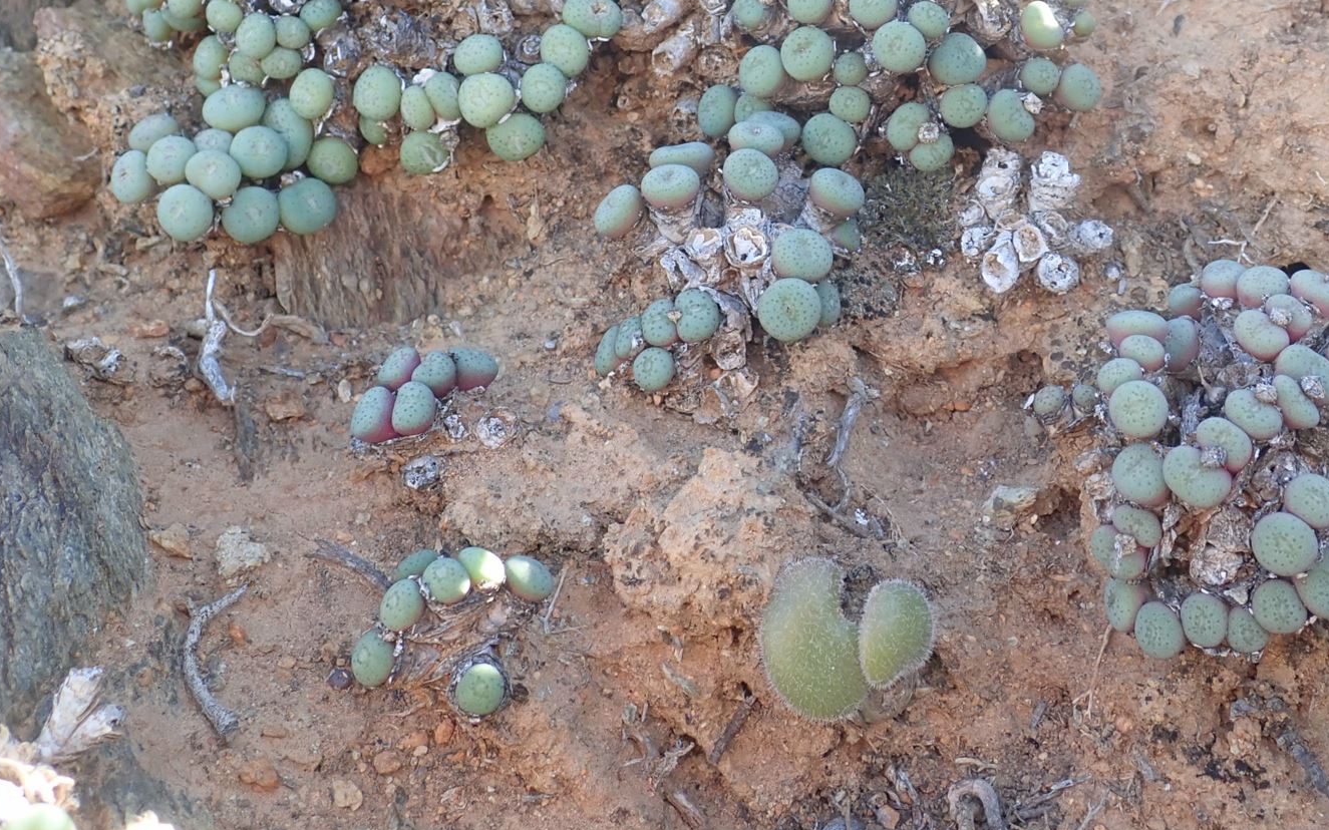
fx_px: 1738
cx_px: 771
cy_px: 110
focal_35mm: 48
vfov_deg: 26.1
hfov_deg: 41.7
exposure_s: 1/80
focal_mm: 5.5
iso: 100
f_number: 3.2
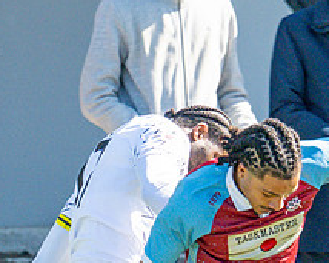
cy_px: 198
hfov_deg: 0.7
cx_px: 150
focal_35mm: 2601
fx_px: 25315
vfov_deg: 0.6
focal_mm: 400
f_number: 4.5
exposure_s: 1/1250
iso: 400
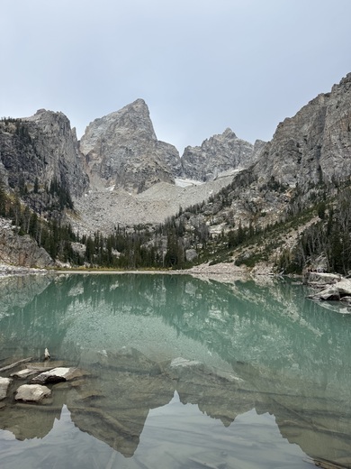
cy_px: 234
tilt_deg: +6.2
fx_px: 324
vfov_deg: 71.6
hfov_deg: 56.8
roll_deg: -1.5
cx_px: 176
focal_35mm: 24
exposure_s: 1/2445
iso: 80
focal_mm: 6.76
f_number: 1.78
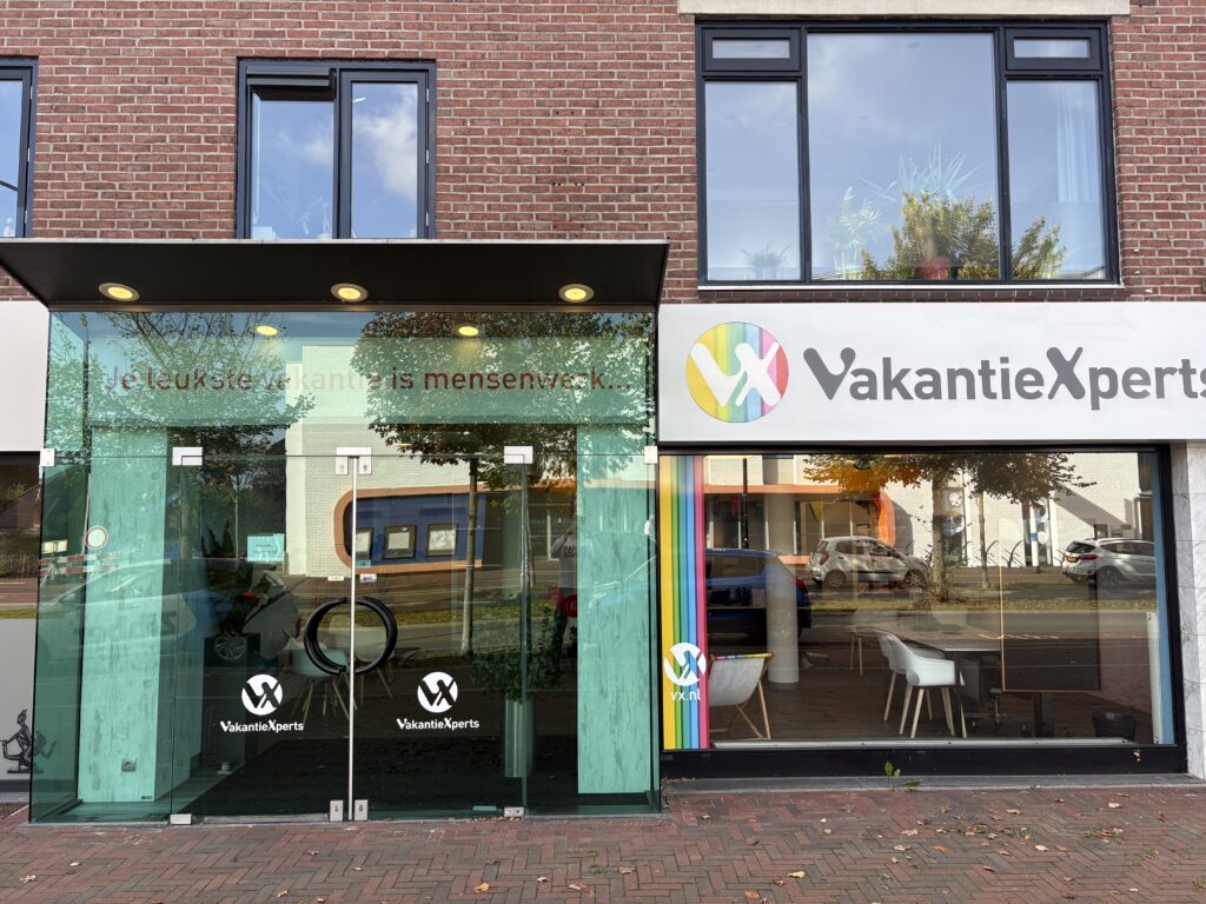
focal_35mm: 26
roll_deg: +0.9
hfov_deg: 67.3
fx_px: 906
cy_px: 452
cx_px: 603
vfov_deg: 53.1
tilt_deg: +4.7
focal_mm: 5.96
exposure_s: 1/531
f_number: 1.6
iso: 50
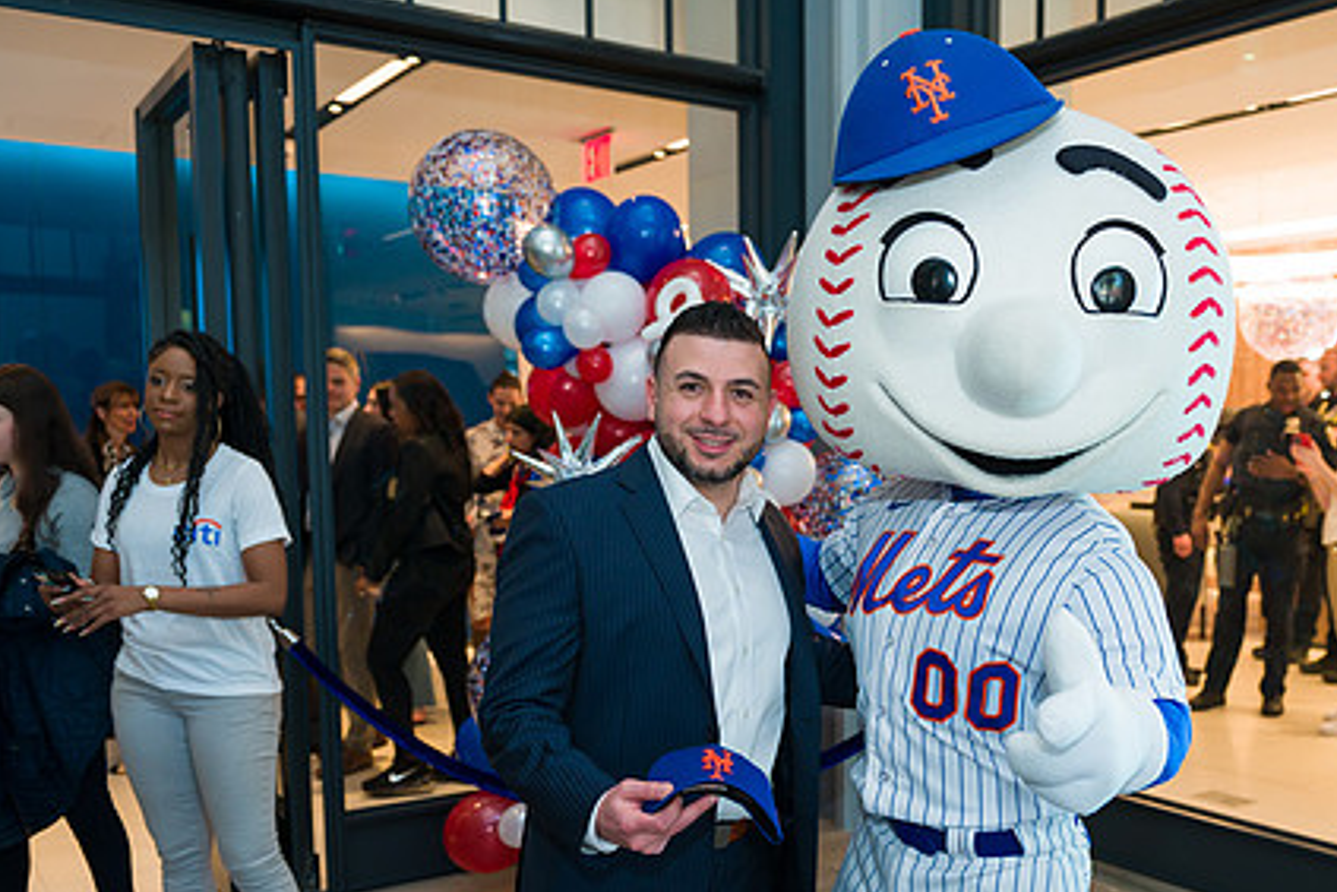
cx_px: 860
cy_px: 569
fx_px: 1374
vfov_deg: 35.7
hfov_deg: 51.2
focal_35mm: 37
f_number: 4
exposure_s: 1/200
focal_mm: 27
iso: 400
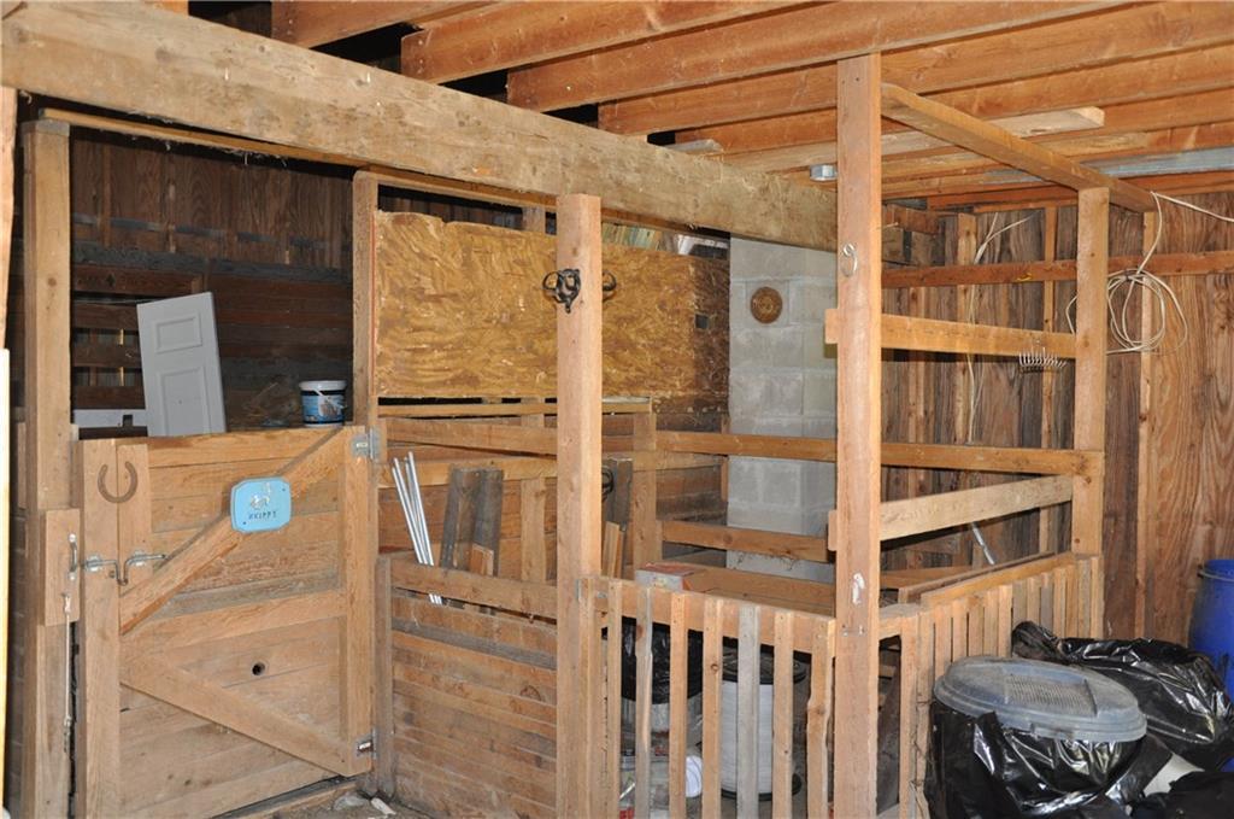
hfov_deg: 57.3
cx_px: 617
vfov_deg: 39.8
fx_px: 1129
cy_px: 410
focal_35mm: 33
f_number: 3.8
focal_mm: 22
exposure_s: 1/60
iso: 800
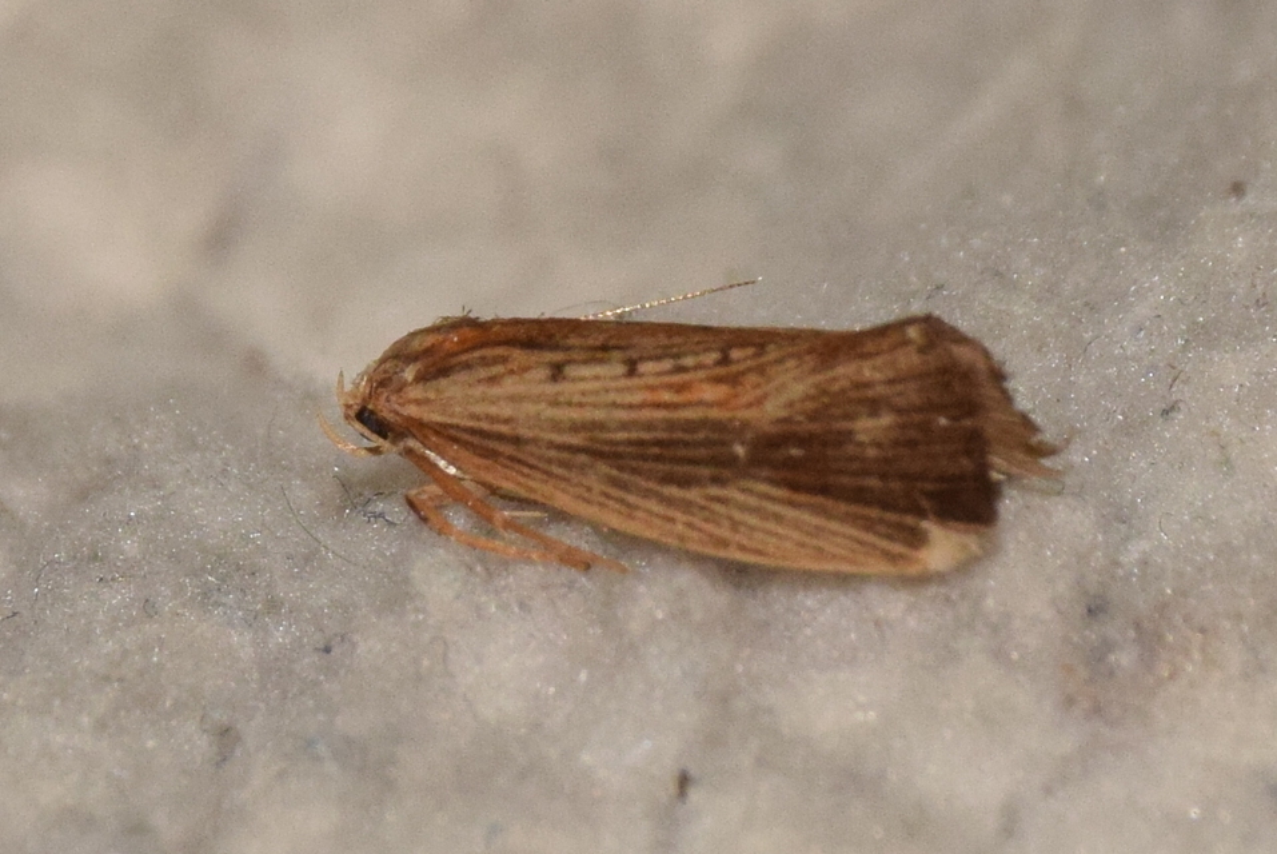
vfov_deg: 6.6
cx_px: 638
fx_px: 7456
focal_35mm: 210
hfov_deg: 9.8
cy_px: 427
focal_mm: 140
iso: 1000
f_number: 14
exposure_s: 1/200
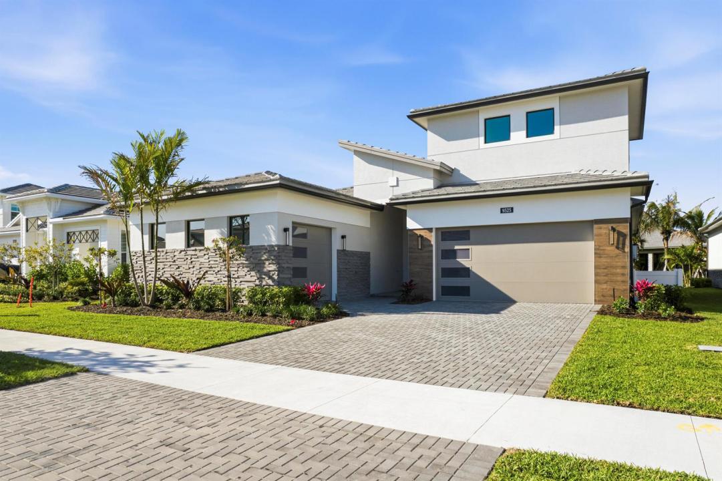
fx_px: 441
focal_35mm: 22
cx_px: 361
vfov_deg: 57.2
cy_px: 240
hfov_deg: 78.6
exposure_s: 1/2500
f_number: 2.8
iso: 140
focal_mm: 8.4
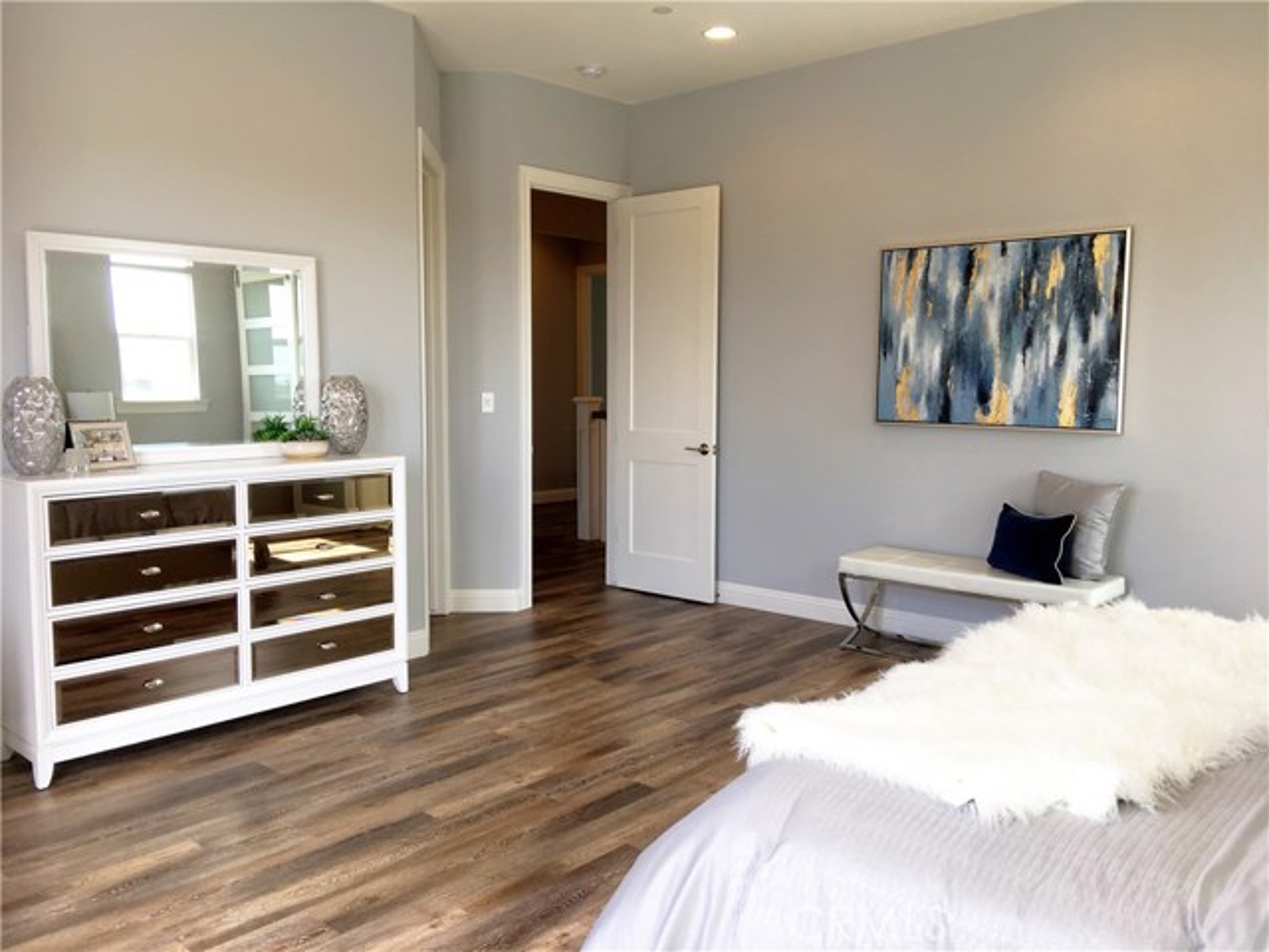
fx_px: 1063
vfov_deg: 48.2
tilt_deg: -4.7
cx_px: 634
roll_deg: -0.5
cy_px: 476
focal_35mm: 29
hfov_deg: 61.7
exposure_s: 1/60
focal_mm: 4.15
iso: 25
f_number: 2.2
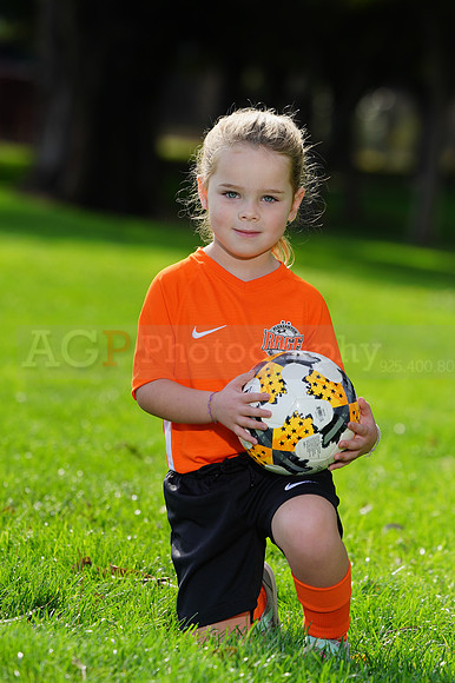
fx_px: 5523
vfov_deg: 7.1
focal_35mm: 291
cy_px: 342
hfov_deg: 4.7
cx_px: 228
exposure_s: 1/200
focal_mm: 291
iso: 125
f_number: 8
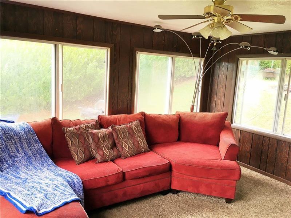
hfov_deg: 61.7
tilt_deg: -8.3
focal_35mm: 29
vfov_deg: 48.2
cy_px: 109
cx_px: 146
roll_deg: -3.2
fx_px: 244
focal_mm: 4.15
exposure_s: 1/40
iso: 25
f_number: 2.2
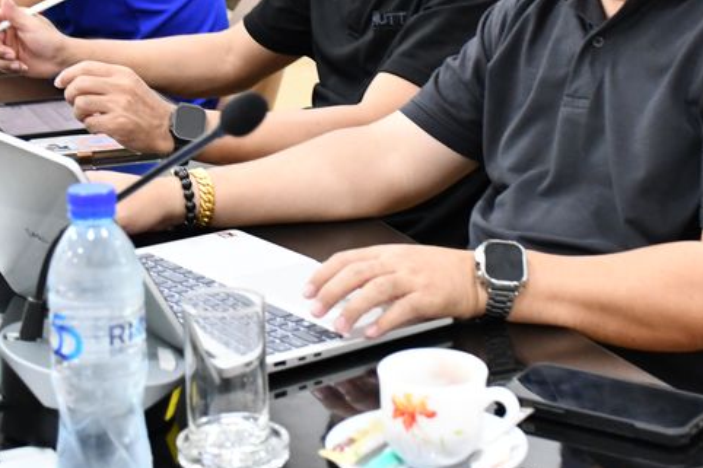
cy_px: 28
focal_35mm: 102
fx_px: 1991
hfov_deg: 20.0
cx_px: 322
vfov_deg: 13.3
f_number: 4
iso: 3200
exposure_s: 1/60
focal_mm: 32
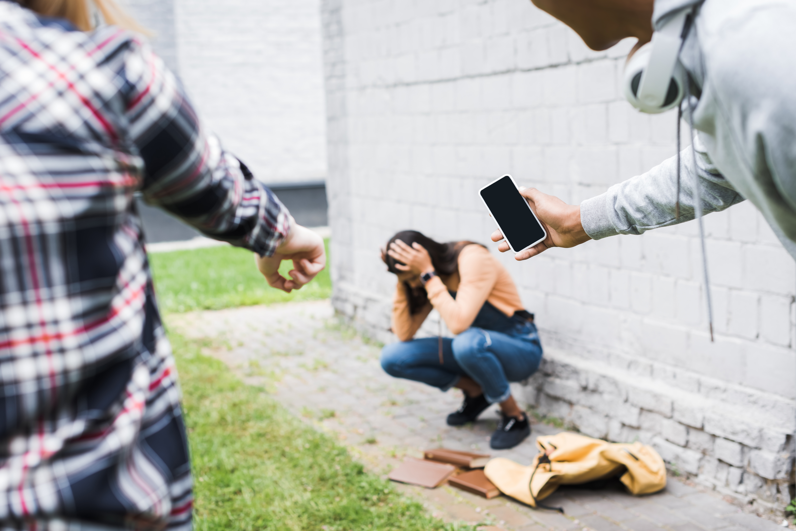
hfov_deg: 39.6
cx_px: 398
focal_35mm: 50
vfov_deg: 27.0
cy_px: 266
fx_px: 1106
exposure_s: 1/320
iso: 160
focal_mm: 50
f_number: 3.5
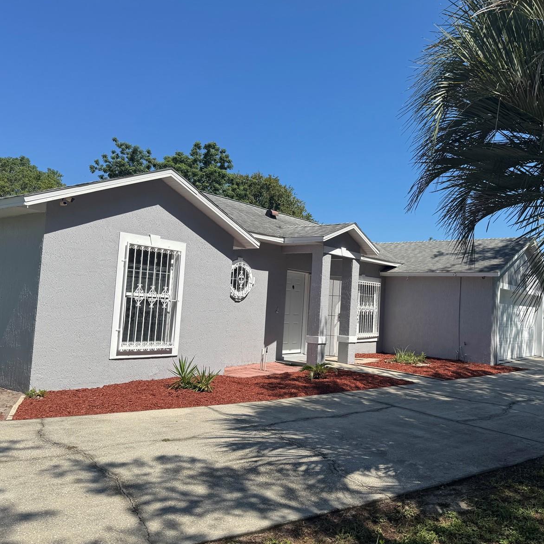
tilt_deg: +4.7
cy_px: 267
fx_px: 516
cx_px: 334
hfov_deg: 55.1
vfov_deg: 55.6
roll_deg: -2.8
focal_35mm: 29
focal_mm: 6.76
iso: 80
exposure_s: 1/4950
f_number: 1.78
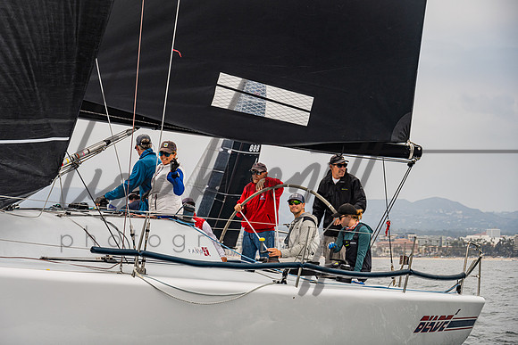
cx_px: 229
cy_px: 153
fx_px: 1604
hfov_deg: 18.3
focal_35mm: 111
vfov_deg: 12.3
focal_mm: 100
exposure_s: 1/640
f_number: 6.3
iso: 250
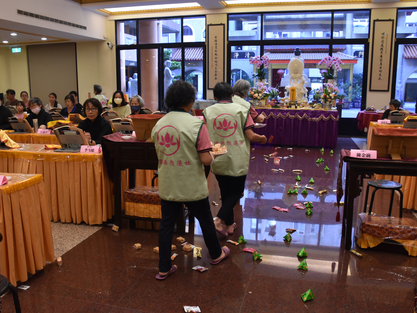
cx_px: 190
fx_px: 386
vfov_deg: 44.1
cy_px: 166
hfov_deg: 56.7
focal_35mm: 32
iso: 1600
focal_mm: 18
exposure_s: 1/125
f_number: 5.6
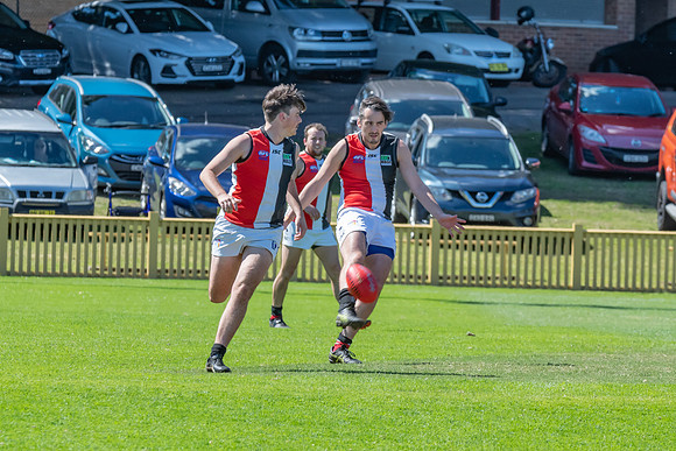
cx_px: 404
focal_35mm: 537
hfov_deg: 3.8
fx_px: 10093
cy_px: 231
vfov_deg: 2.6
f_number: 13
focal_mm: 300
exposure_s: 1/800
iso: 800
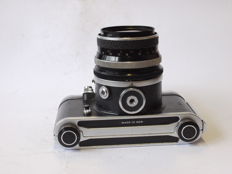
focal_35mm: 60
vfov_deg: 24.4
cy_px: 87
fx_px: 402
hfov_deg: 32.2
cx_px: 116
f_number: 8
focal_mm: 30
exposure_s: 1/100
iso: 800
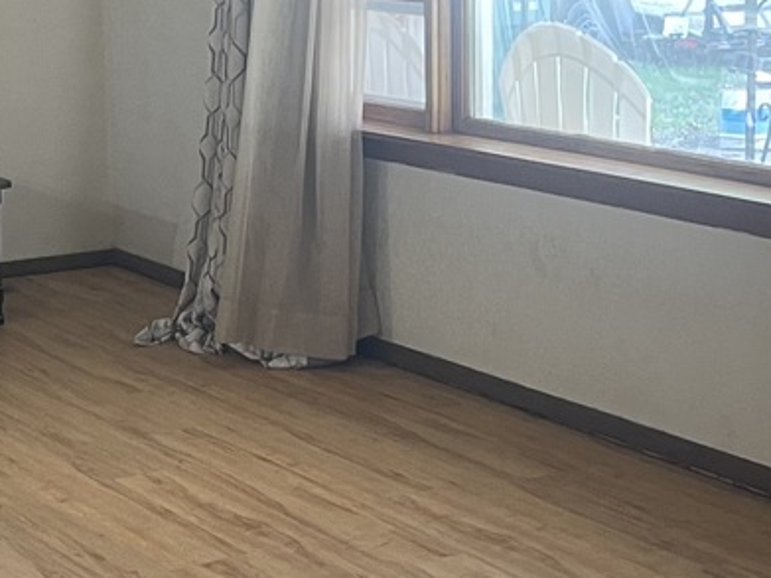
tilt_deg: -10.6
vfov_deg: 16.0
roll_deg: +1.1
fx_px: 2048
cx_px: 254
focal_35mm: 92
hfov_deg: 21.2
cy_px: 199
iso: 125
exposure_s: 1/60
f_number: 1.6
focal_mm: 5.1
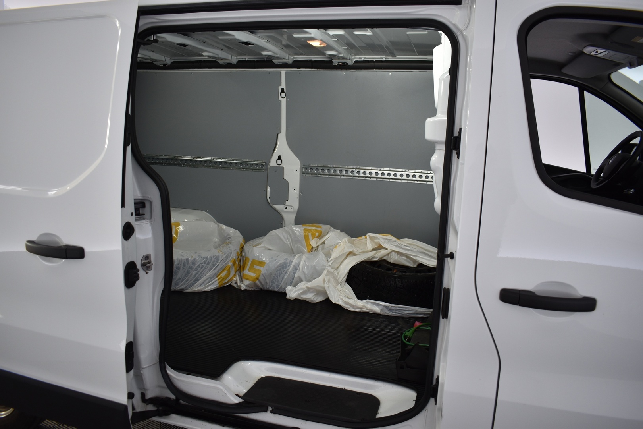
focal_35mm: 27
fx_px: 482
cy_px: 214
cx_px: 322
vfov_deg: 47.9
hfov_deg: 67.4
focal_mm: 18
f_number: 3.5
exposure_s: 1/30
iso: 320
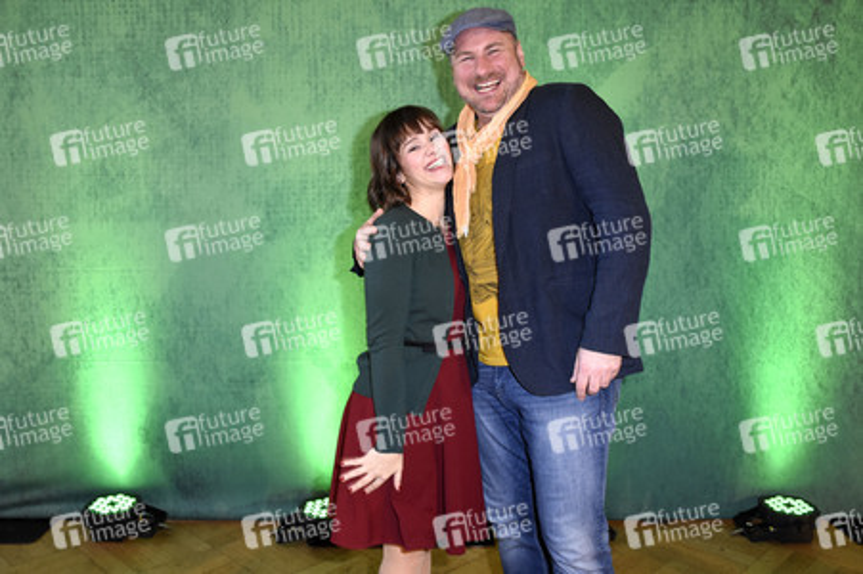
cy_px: 287
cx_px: 432
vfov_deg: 43.5
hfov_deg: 62.0
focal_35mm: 30
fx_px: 719
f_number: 6.3
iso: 1600
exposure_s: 1/125
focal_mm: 20
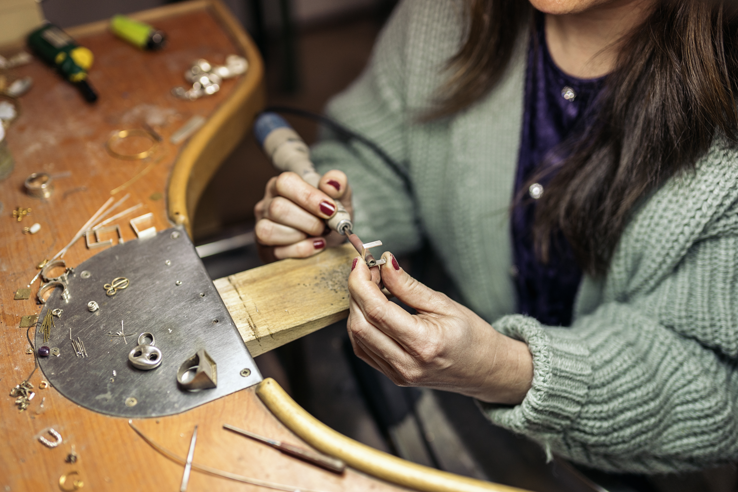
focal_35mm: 38
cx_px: 347
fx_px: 779
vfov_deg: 35.0
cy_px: 263
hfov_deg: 50.7
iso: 400
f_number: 1.8
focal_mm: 35
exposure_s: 1/400
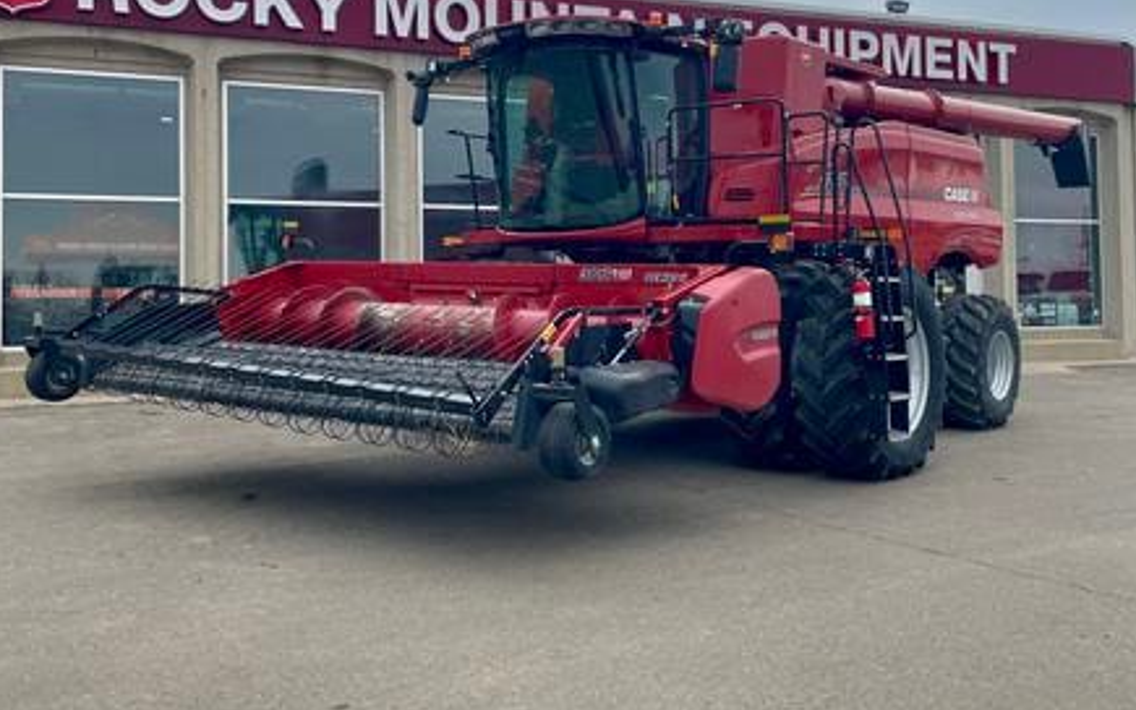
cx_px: 556
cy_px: 266
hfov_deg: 51.5
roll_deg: +0.8
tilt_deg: +2.1
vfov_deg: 33.4
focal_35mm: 38
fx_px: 1177
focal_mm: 4.2
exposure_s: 1/3861
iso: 32
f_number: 1.6
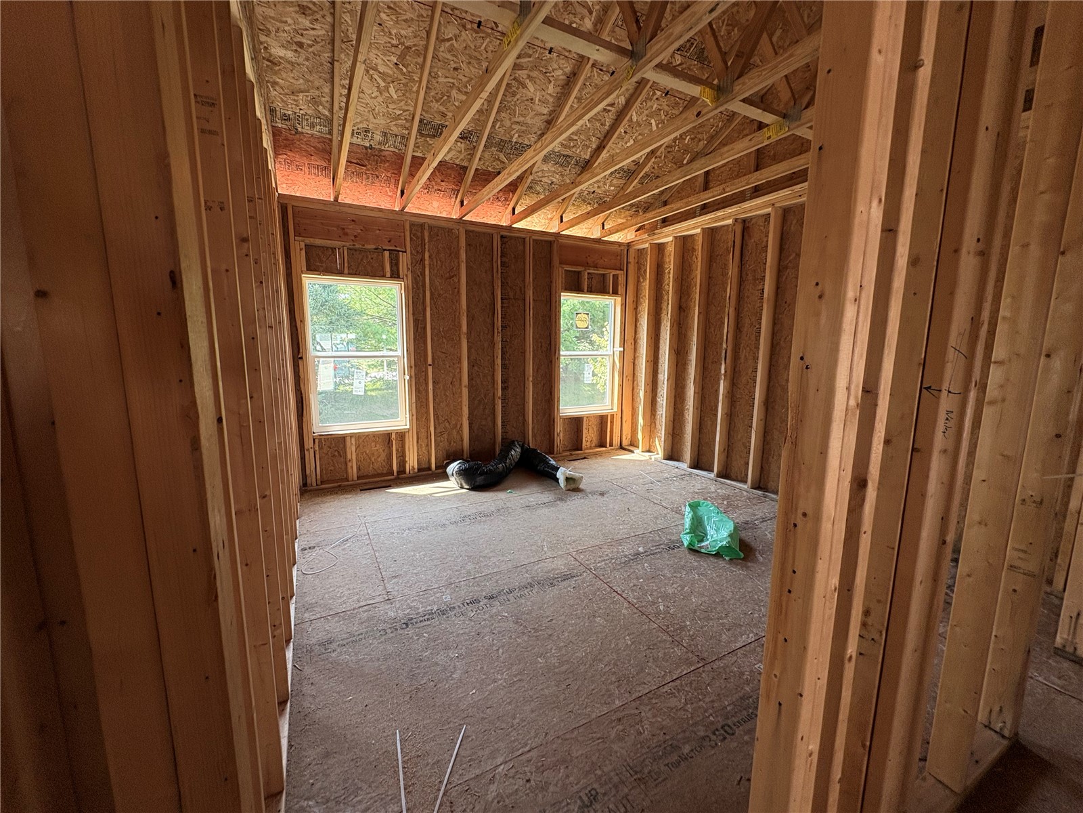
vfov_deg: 85.7
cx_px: 542
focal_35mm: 14
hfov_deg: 102.1
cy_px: 406
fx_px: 438
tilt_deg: -7.3
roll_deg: -1.0
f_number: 2.2
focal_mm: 2.22
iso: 125
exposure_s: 1/99
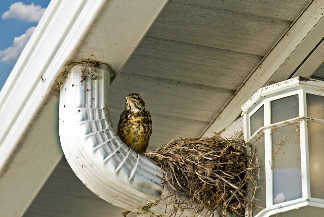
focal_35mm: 69
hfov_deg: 29.2
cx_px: 162
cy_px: 108
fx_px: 622
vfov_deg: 19.8
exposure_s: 1/320
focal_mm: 46
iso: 100
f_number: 9
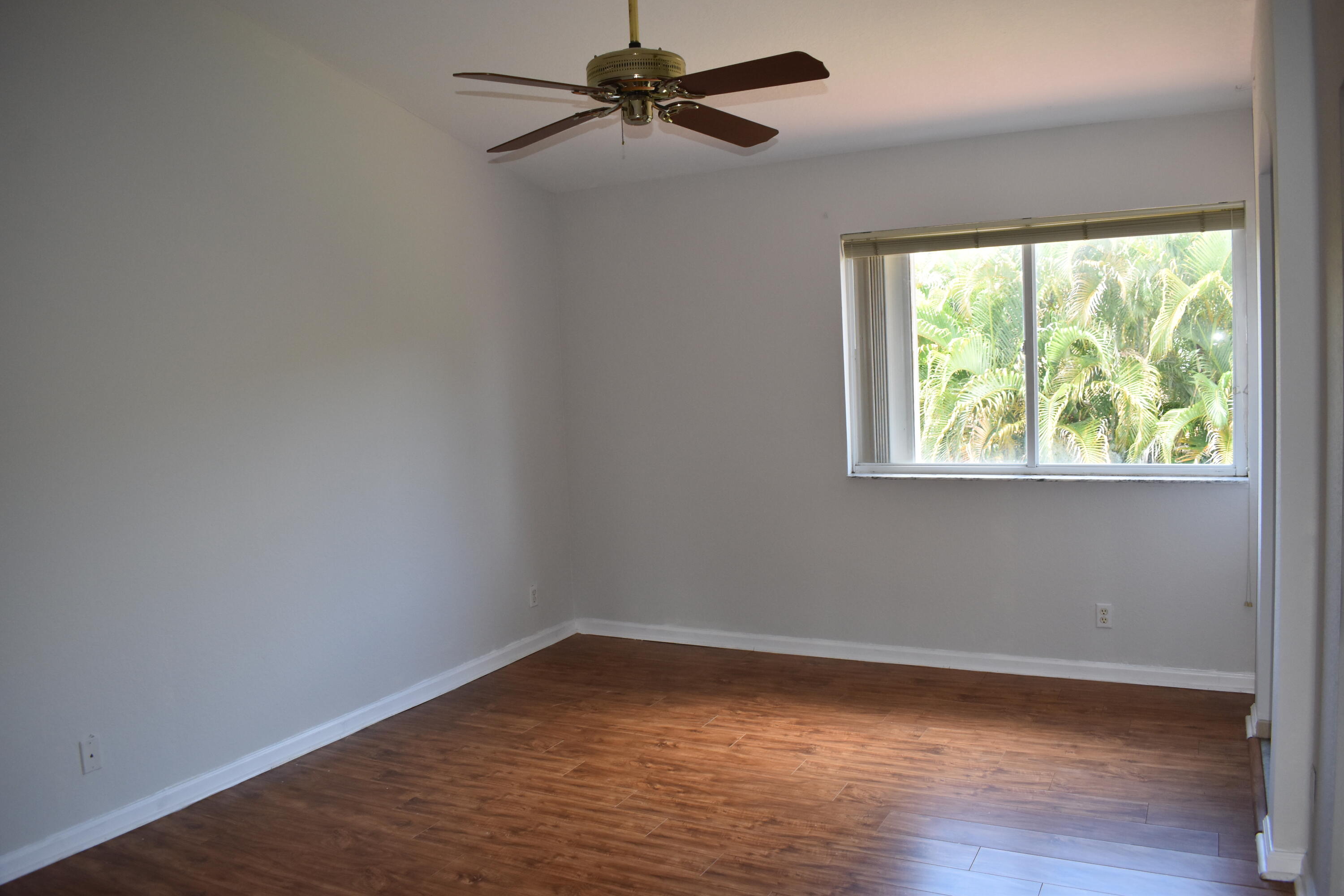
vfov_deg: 47.9
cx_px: 672
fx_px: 1008
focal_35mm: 27
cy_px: 448
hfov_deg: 67.4
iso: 720
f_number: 5
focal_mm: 18
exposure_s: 1/200
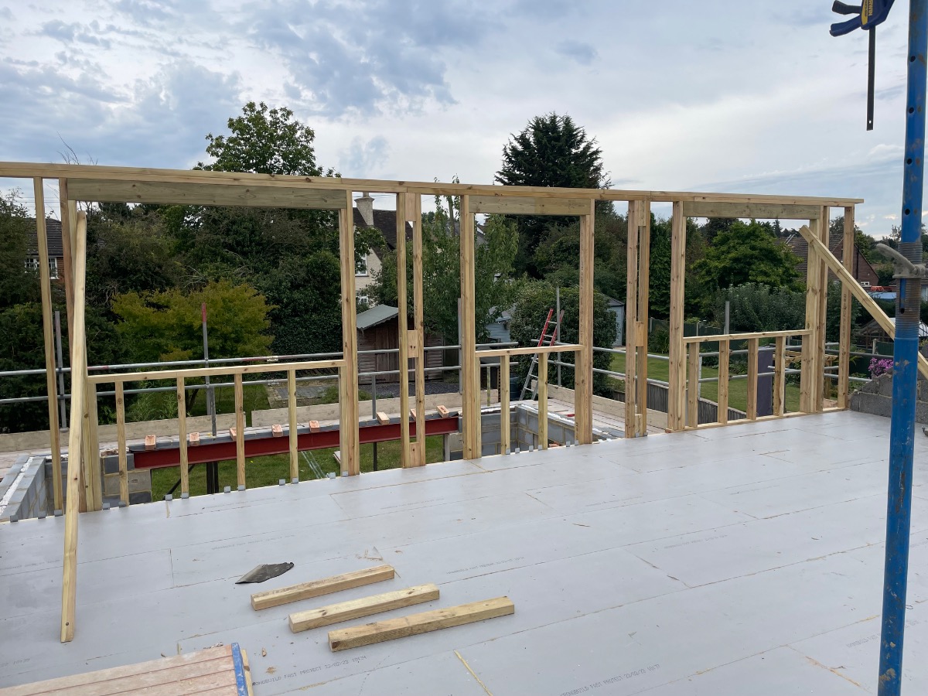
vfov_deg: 53.1
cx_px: 464
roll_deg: +1.3
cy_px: 348
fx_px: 697
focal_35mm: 26
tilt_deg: -4.5
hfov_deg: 67.3
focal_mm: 4.2
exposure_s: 1/530
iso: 32
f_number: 1.6
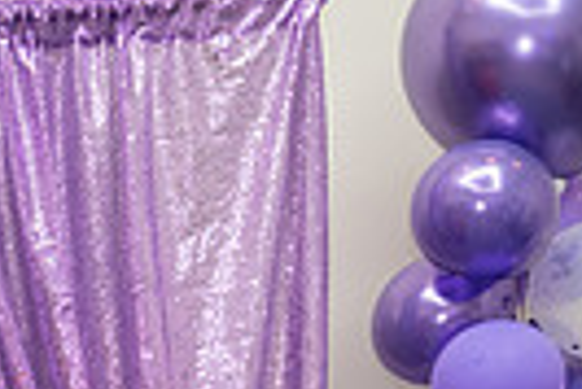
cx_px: -621
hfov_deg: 11.8
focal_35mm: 153
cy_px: 793
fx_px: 2476
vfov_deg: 8.5
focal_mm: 35
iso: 1000
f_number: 3.5
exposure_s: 1/160
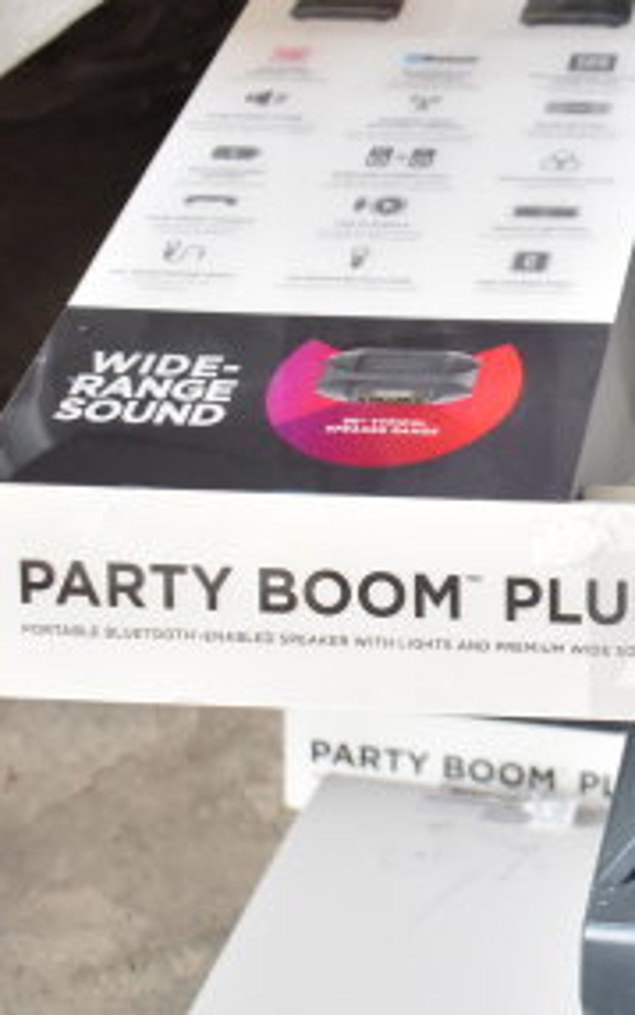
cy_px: 438
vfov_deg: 27.4
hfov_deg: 15.8
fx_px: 2077
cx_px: 986
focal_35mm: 75
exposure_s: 1/40
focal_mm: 23
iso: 640
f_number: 3.8
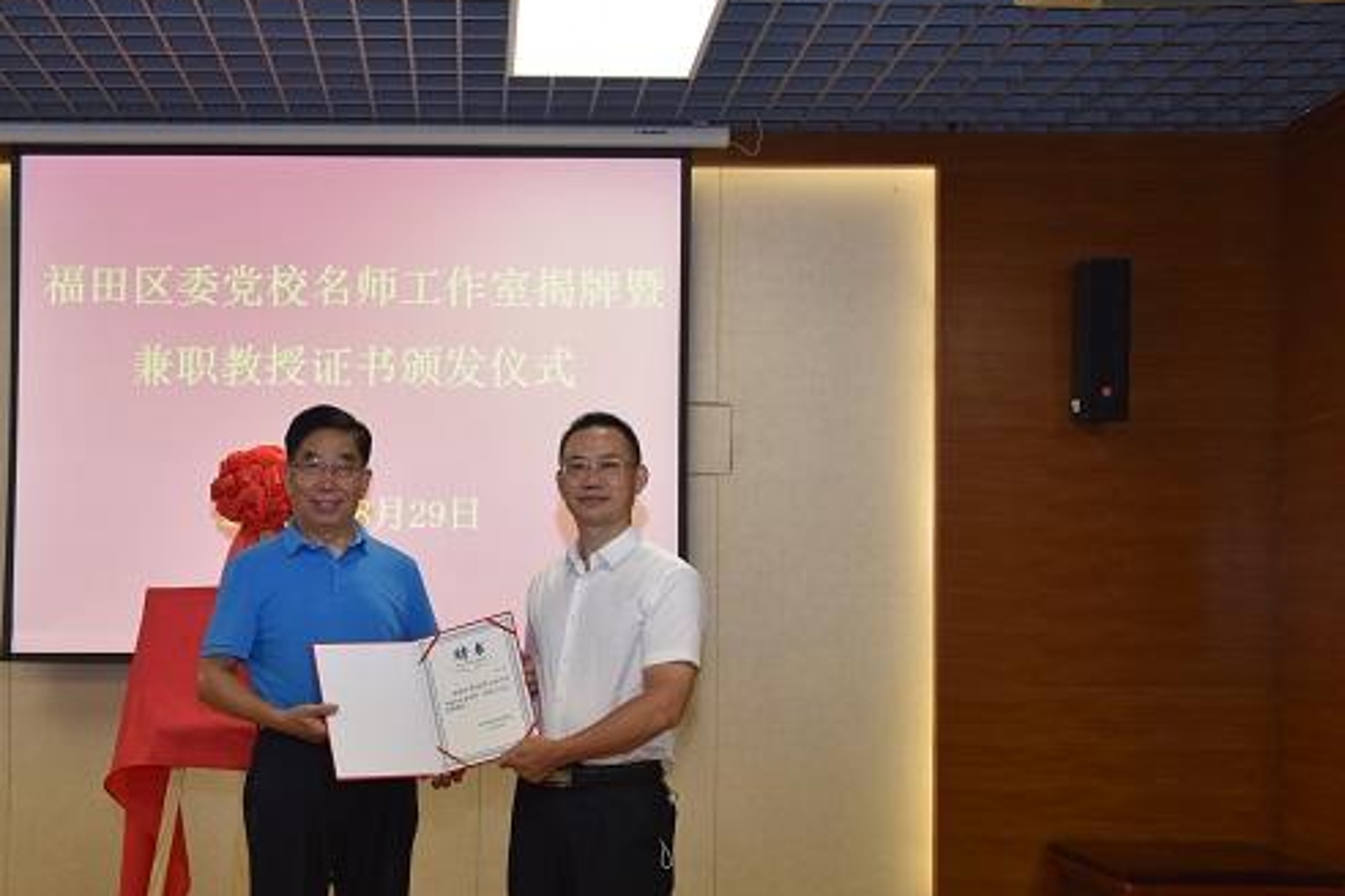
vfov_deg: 32.4
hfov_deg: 46.6
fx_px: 1532
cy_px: 571
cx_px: 435
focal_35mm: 41
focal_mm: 30
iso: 800
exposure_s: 1/100
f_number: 5
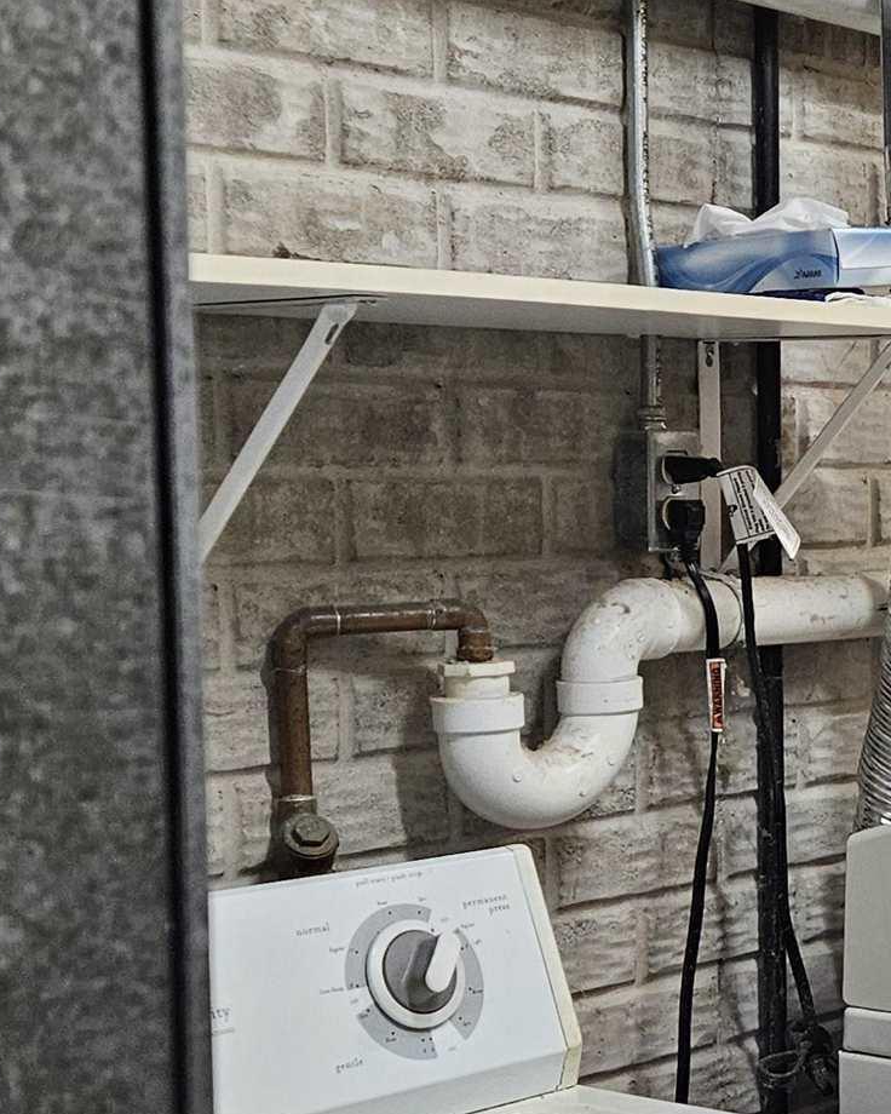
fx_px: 2472
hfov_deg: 18.8
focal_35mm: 75
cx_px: 1182
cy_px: 619
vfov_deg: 25.4
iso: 320
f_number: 1.8
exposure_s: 1/120
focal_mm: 5.4
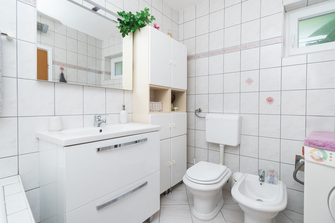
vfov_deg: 73.7
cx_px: 172
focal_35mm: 16
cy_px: 115
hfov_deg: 96.7
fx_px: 149
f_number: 8
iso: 200
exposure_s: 1/80
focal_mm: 10
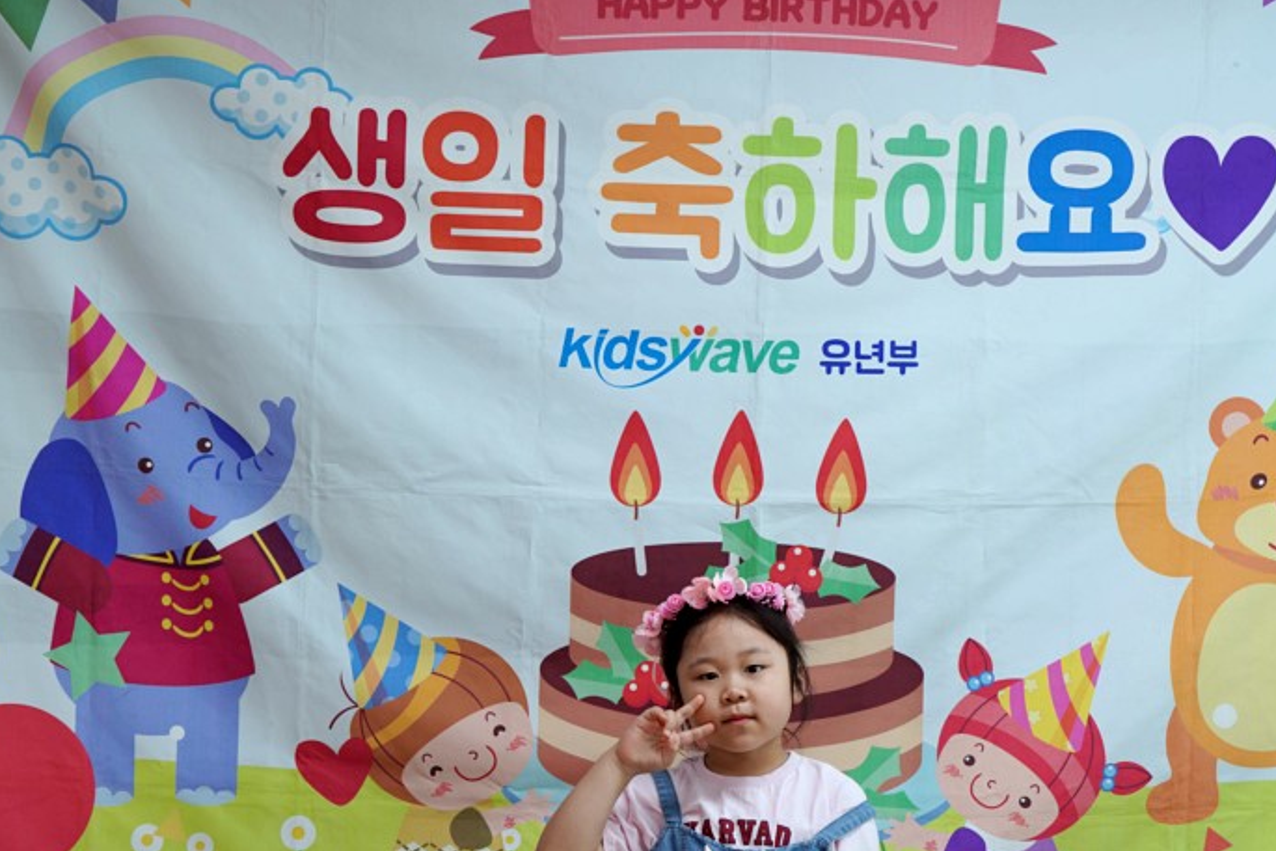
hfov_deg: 22.1
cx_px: 730
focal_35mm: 92
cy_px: 523
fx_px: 3261
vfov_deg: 14.9
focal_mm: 70
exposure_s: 1/160
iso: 640
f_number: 4
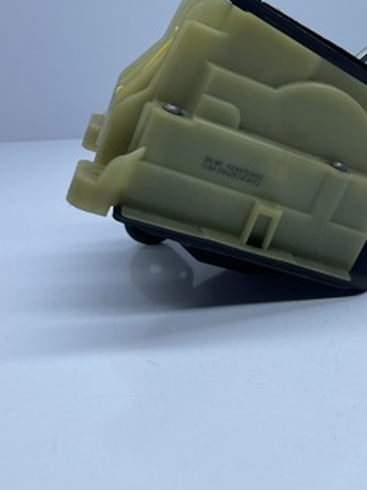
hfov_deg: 37.1
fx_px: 537
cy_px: 174
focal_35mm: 38
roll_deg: +1.7
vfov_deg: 48.4
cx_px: 260
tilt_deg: -14.8
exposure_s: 1/1353
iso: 32
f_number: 1.6
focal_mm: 5.1
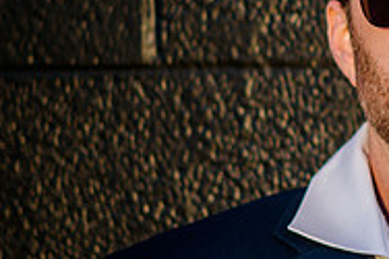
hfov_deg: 6.1
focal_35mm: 334
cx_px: 580
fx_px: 3606
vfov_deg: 4.1
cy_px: 109
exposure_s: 1/1000
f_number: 2
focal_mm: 105
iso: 200
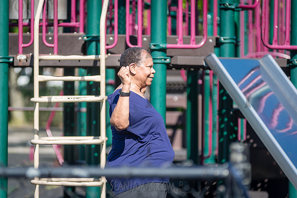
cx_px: 137
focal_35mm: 236
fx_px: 1951
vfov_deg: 5.8
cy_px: 102
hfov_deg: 8.7
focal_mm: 200
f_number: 3.5
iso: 200
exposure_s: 1/1250
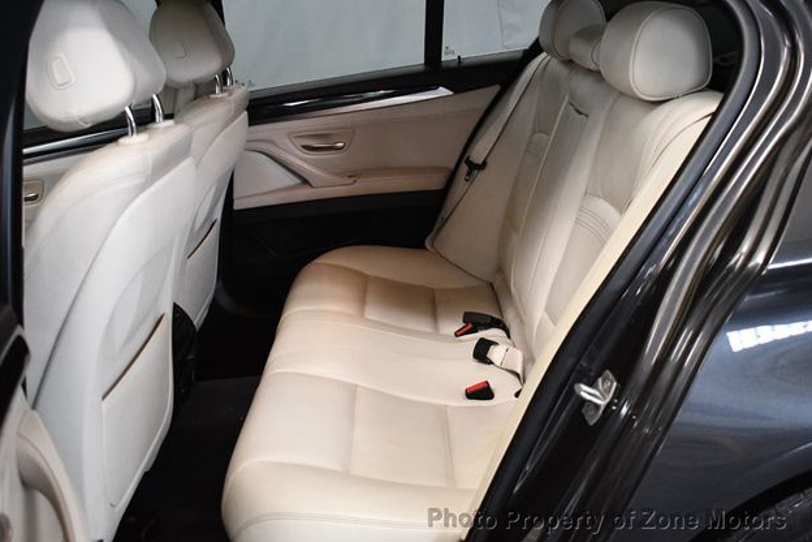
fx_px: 902
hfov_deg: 48.5
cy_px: 266
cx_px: 413
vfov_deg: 33.4
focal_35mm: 40
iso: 2800
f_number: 4
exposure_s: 1/125
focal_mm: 26
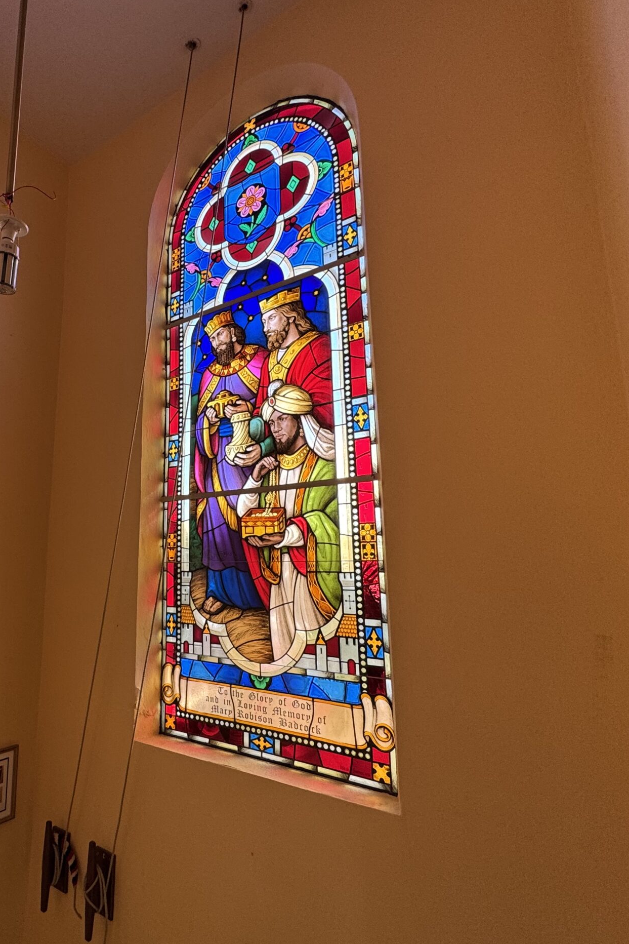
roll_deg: -1.9
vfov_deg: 84.0
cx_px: 143
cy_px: 483
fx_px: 524
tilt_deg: +12.2
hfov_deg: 58.1
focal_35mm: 20
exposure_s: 1/99
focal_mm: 2.22
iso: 80
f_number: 2.2
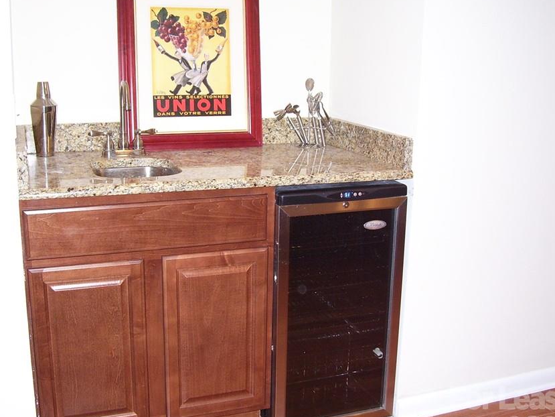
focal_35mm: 42
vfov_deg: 34.3
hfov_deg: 44.7
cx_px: 236
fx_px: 673
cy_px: 194
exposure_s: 1/60
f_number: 2.7
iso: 125
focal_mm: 5.6
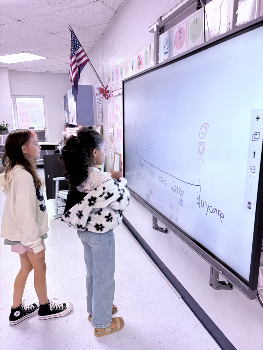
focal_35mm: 26
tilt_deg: -11.2
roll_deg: +1.5
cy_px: 175
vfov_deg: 67.3
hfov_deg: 53.1
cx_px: 132
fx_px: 263
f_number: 1.6
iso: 100
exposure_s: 1/60
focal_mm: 5.96
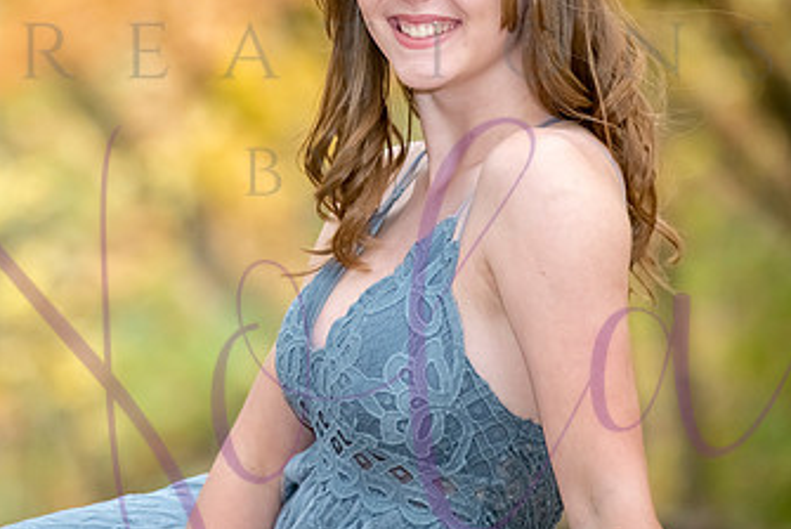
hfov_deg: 7.0
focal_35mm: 294
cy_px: 166
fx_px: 6465
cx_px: 342
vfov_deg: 4.7
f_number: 4.5
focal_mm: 170
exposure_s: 1/250
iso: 1250
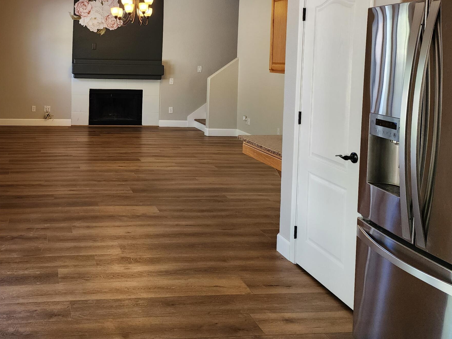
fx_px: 509
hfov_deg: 45.8
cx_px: 102
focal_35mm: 39
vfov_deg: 35.9
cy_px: 79
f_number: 1.8
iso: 200
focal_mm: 6.4
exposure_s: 1/180
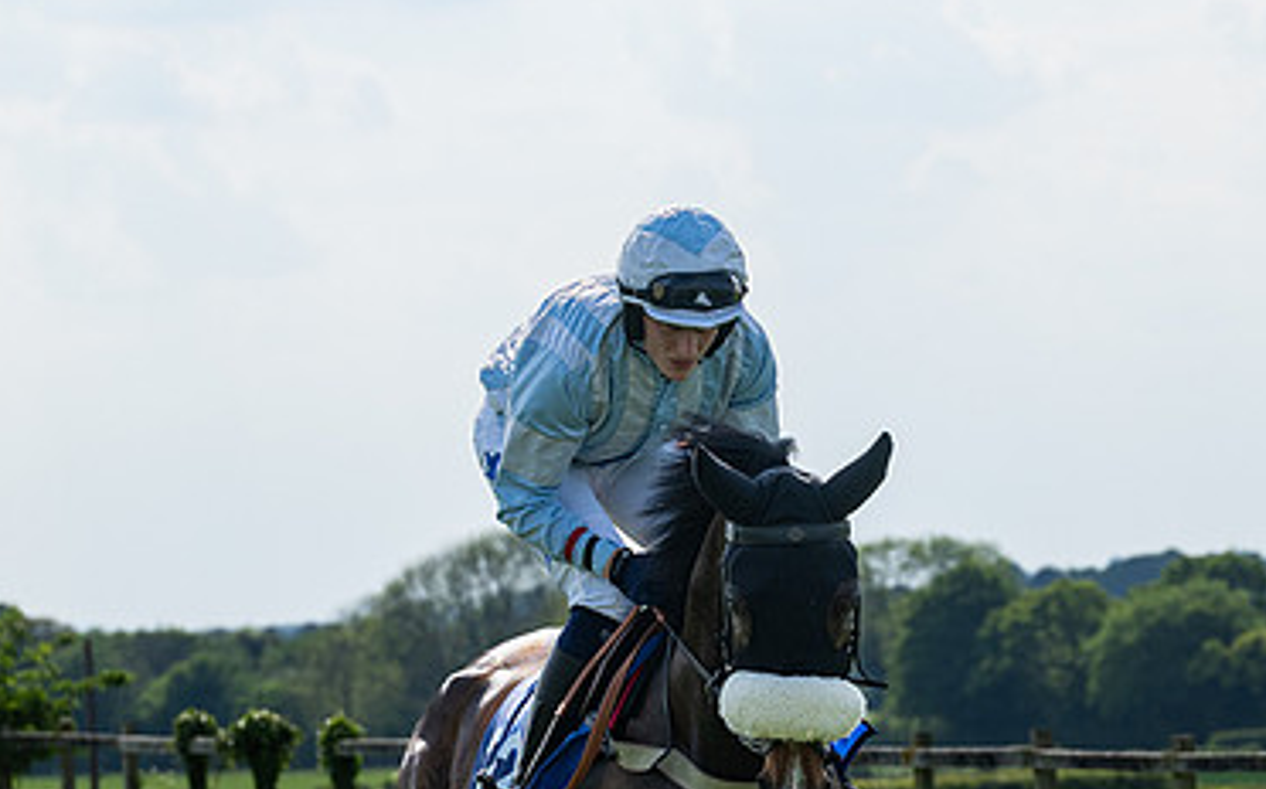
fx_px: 9482
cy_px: 649
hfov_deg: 7.6
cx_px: 709
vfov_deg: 4.8
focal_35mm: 275
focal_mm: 92
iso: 200
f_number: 5
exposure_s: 1/2000
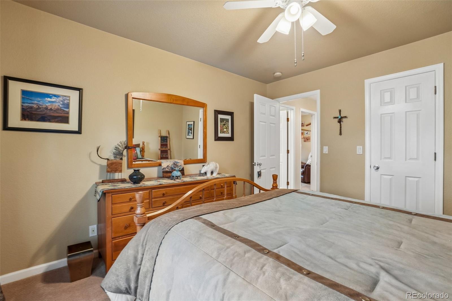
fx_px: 188
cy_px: 150
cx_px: 226
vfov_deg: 77.3
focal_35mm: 15
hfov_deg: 100.4
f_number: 8
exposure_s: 1/4
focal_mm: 10
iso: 400
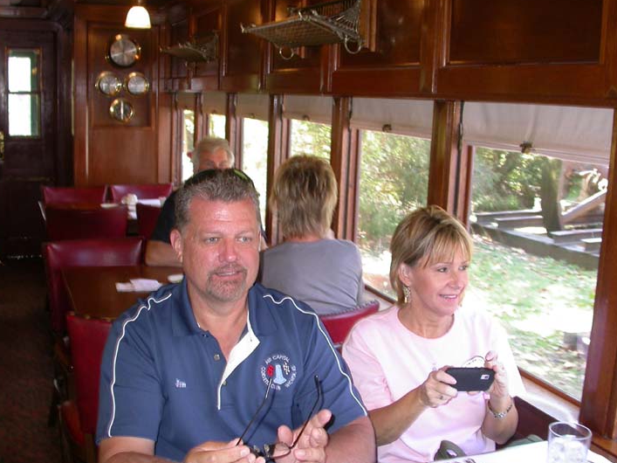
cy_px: 249
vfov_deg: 33.6
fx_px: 766
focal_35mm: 43
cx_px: 298
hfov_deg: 43.9
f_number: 2.6
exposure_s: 1/30
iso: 100
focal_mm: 7.85
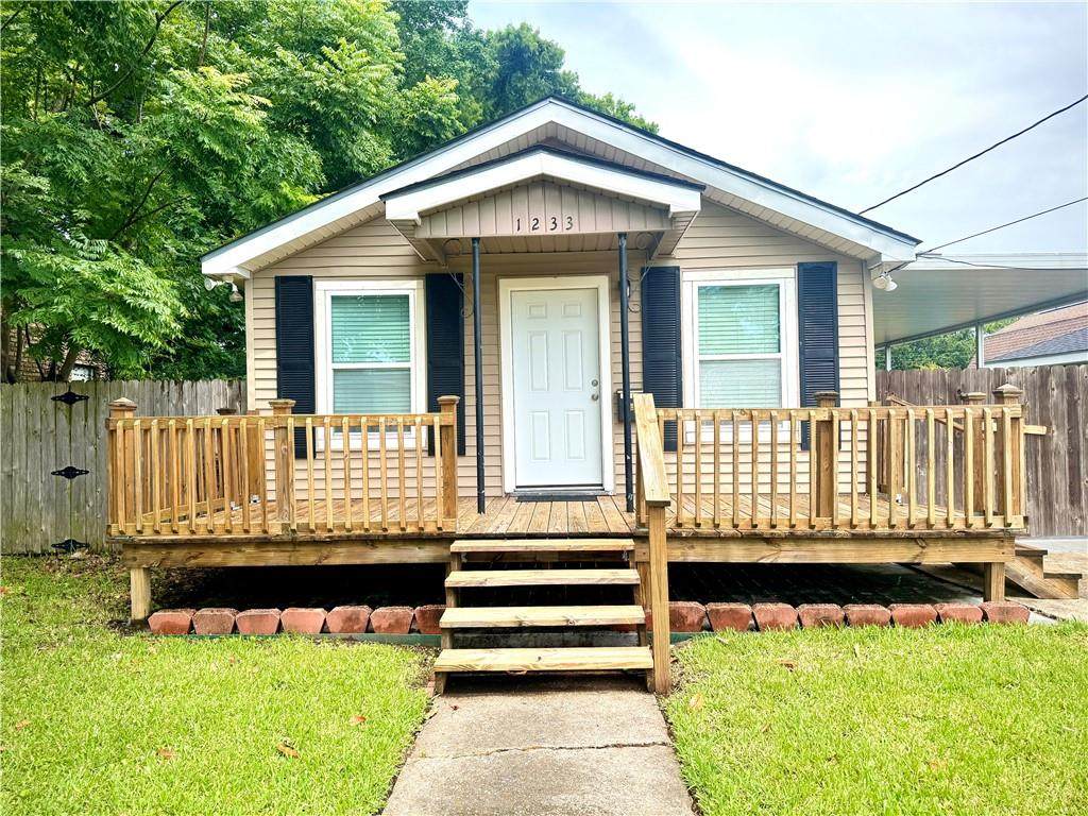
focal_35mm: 24
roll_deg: +0.8
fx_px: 754
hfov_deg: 71.6
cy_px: 408
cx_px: 544
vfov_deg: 56.8
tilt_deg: +0.3
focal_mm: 6.76
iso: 80
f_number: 1.78
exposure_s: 1/1261
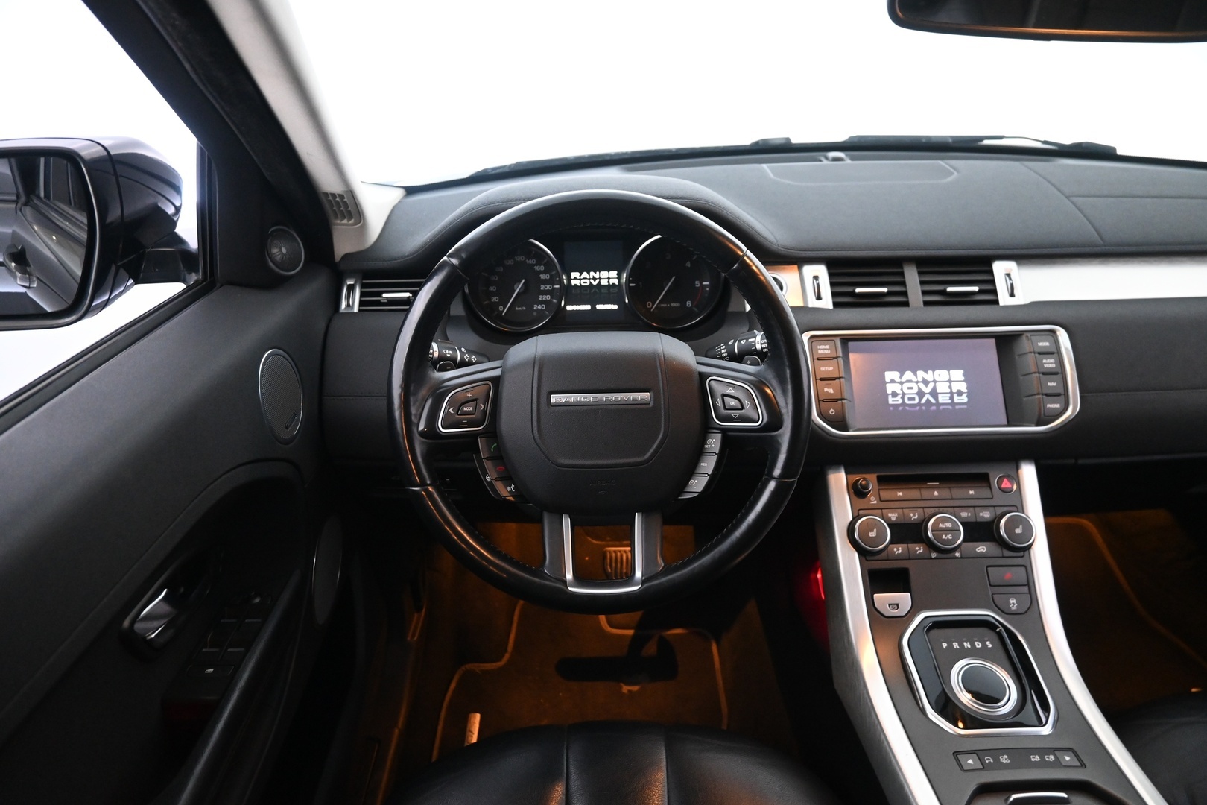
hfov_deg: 73.7
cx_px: 604
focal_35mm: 24
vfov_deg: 53.1
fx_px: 805
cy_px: 402
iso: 2800
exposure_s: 1/25
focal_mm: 16
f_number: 3.5
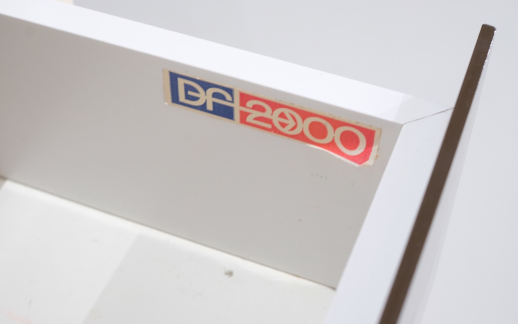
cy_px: 149
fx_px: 776
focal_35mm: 55
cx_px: 256
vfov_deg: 23.5
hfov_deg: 36.9
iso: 640
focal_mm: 35
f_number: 7.1
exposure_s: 1/20
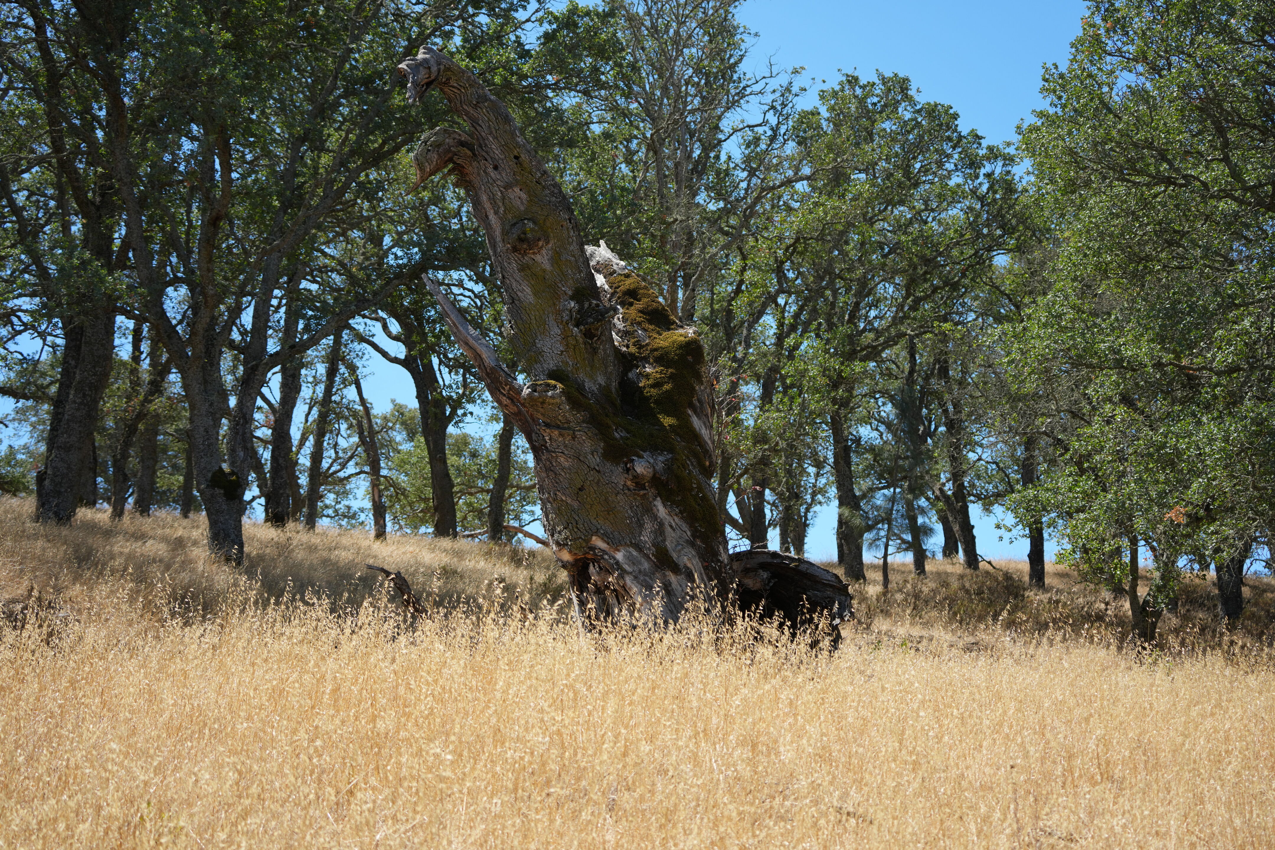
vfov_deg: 22.6
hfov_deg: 33.4
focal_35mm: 60
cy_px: 425
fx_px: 2125
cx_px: 638
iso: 400
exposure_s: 1/1250
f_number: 4.5
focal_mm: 60
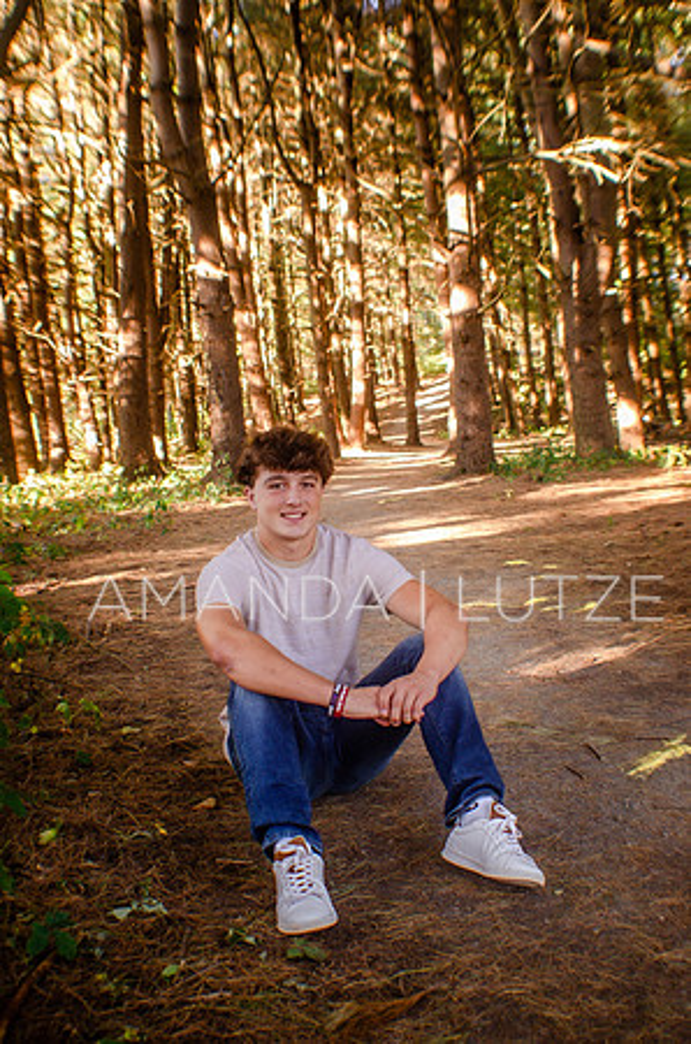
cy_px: 522
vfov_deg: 37.9
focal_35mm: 52
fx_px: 1518
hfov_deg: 25.6
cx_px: 346
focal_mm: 35
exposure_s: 1/60
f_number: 4
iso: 720
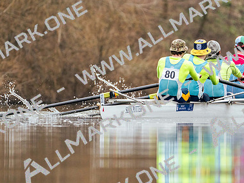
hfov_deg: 2.2
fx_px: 6242
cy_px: 87
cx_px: 155
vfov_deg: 1.7
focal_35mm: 885
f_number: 6.3
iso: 4000
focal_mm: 600
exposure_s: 1/2000
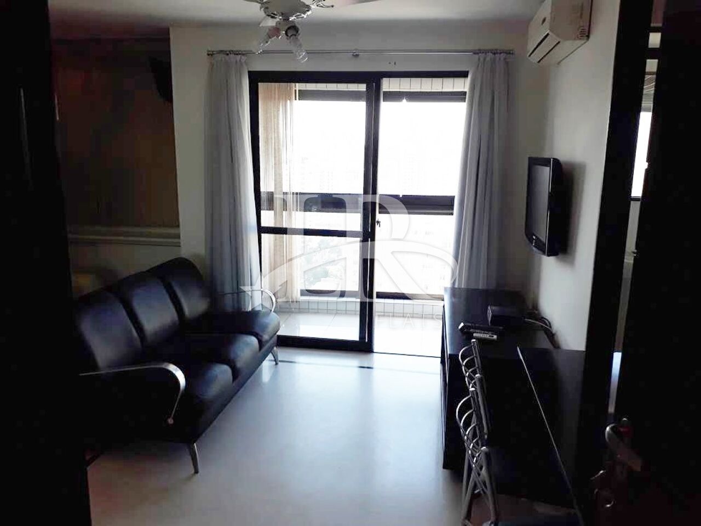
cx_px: 350
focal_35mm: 27
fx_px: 547
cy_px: 263
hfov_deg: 65.3
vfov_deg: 51.4
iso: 80
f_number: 1.9
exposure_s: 1/120
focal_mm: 3.6
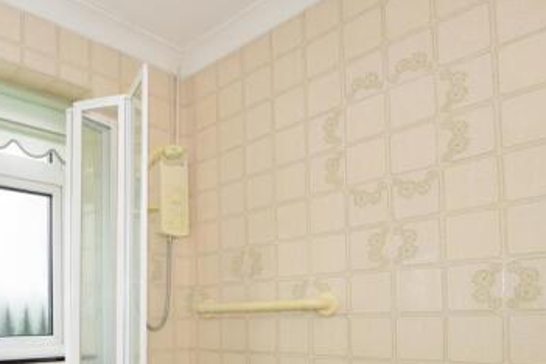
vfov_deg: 43.3
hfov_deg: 62.0
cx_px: 142
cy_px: 312
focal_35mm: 28
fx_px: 425
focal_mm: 10
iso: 400
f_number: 14
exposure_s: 1/160
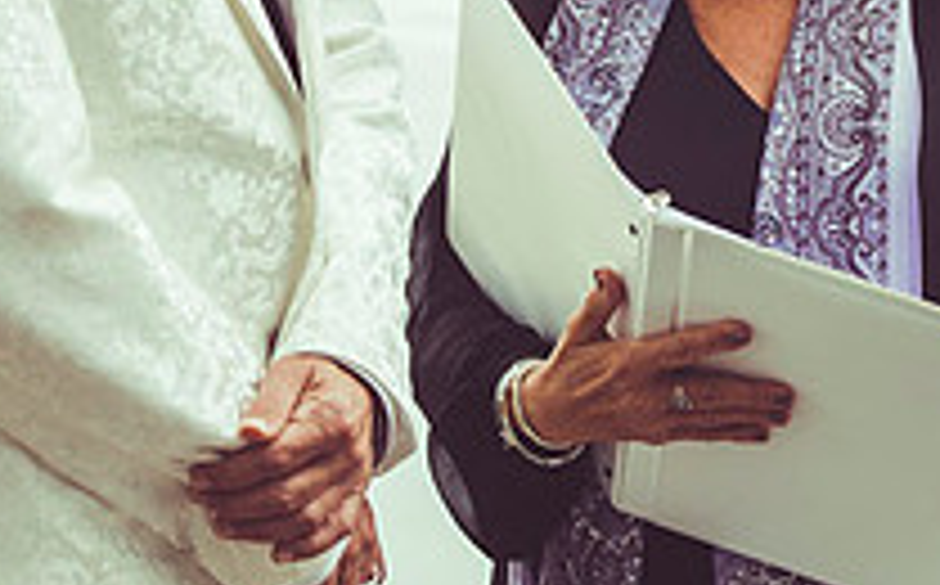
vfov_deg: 5.9
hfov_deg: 9.5
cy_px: -83
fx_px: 5654
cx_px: 873
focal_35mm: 221
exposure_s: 1/200
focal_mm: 78
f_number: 5
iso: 320
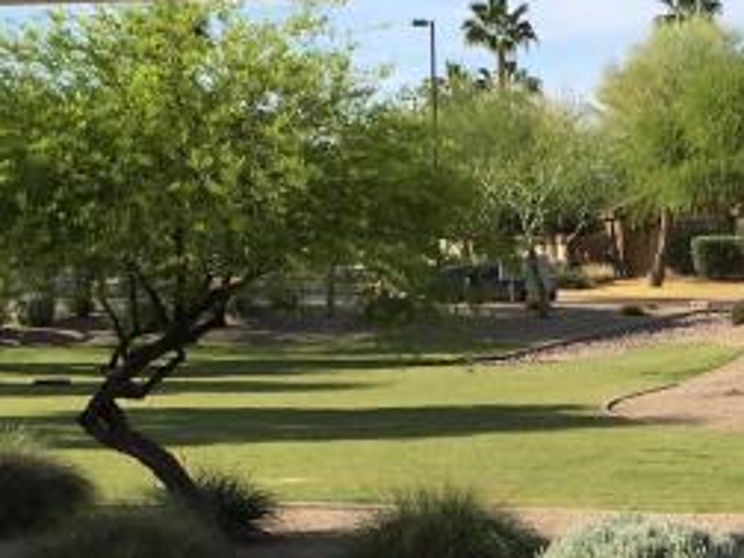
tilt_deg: -8.8
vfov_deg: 12.2
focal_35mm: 118
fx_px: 2536
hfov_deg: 16.4
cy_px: 703
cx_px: 709
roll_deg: +0.6
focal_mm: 4.15
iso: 25
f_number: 2.2
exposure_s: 1/1479
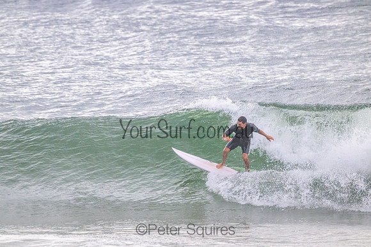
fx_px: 8246
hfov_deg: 2.6
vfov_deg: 1.7
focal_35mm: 800
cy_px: 124
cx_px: 186
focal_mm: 800
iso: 4000
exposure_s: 1/2000
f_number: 11
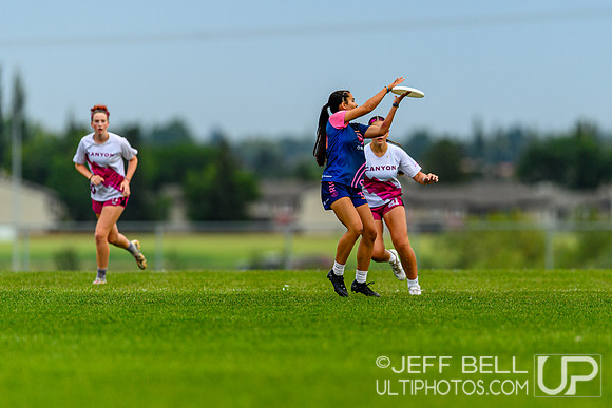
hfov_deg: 3.4
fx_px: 10355
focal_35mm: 609
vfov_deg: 2.3
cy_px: 203
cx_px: 366
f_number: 3.2
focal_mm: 400
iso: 100
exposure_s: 1/1250
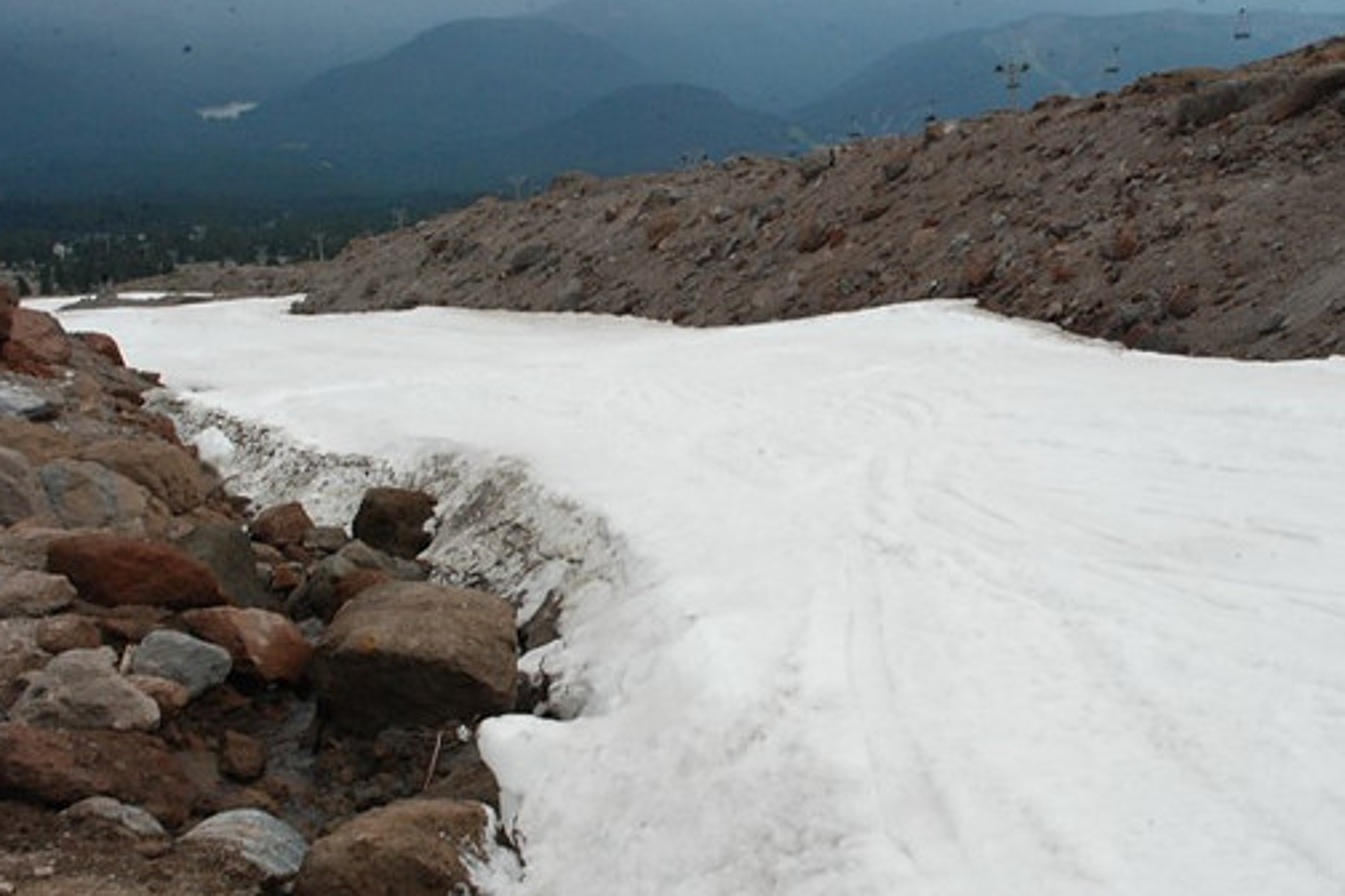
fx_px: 1681
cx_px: 742
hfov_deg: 43.5
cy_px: 481
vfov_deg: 29.9
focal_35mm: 45
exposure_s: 1/20
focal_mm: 26
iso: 1000
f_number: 24
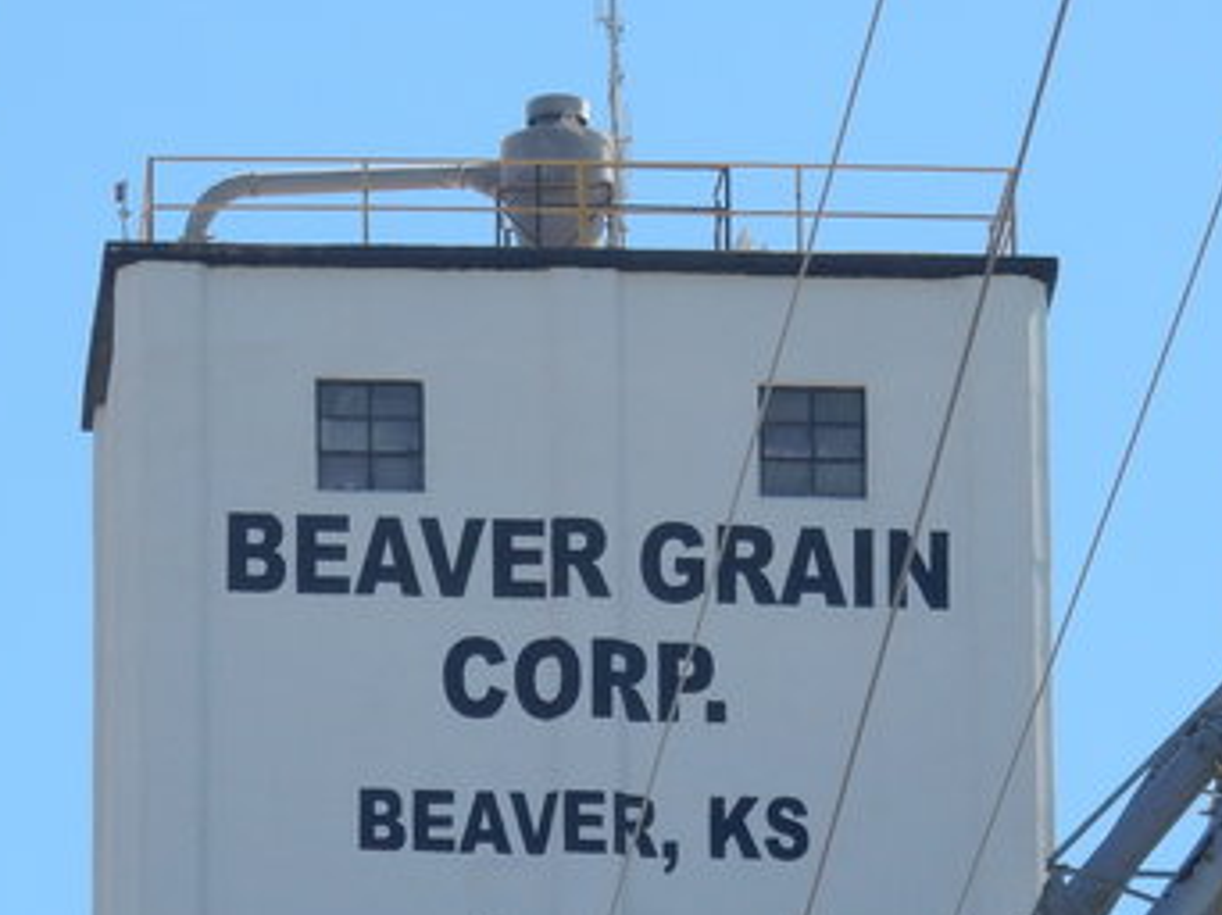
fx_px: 15945
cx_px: 579
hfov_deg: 4.4
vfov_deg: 3.3
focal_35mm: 452
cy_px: 665
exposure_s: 1/500
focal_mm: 34.5
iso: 125
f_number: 6.3
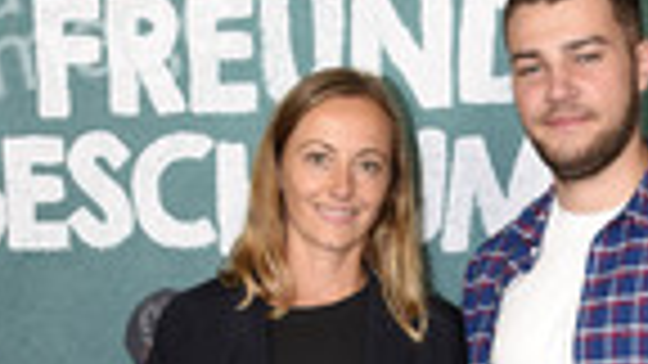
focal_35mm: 90
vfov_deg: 12.1
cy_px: 701
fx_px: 1546
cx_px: 490
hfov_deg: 23.4
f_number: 6.3
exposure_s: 1/125
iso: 800
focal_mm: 31
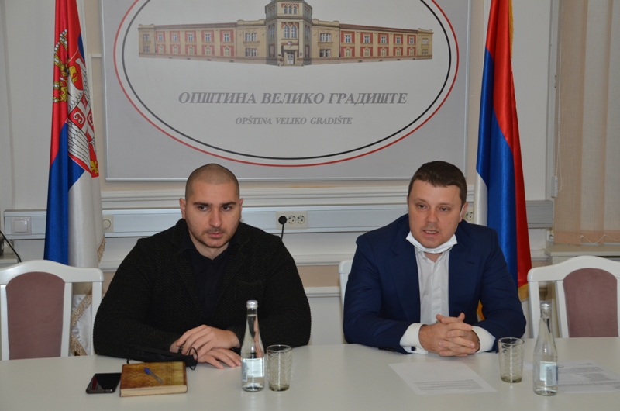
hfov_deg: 30.6
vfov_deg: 20.5
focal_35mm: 66
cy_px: 206
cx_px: 310
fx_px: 1134
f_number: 5.6
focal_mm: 44
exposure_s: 1/60
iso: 400
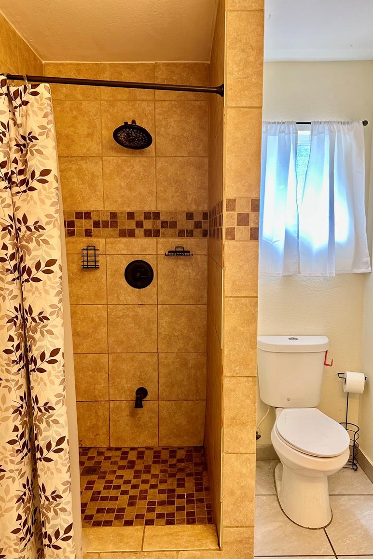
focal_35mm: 28
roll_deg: +0.4
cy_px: 287
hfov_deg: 46.4
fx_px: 435
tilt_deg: -7.9
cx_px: 196
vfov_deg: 65.5
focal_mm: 5.7
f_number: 1.5
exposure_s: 1/120
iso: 64
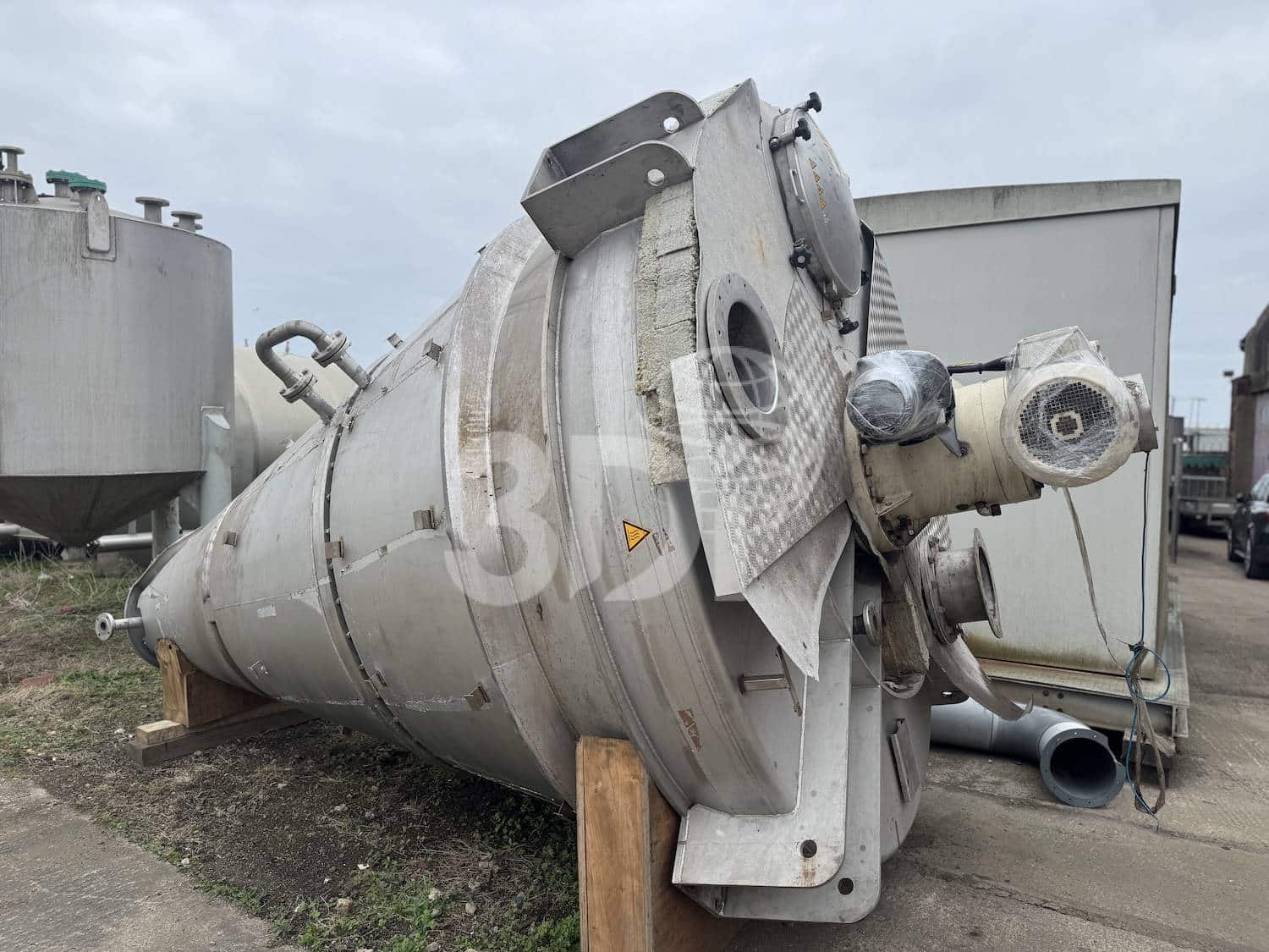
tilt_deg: +0.8
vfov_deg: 56.8
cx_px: 634
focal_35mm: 24
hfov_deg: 71.6
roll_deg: -2.5
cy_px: 476
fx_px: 880
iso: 80
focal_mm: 6.76
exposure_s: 1/2252
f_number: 1.78
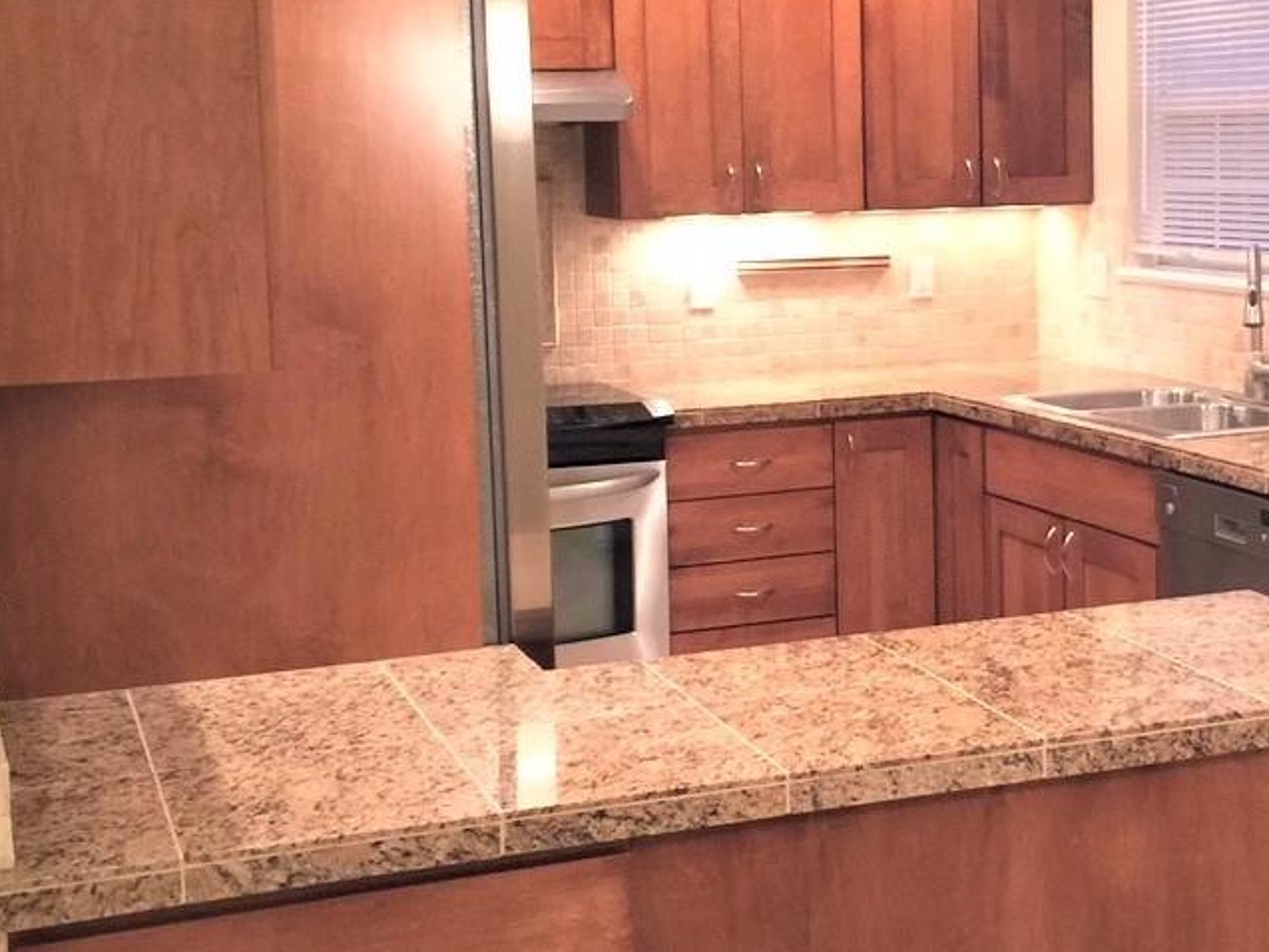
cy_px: 344
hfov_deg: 43.4
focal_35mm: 43
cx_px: 821
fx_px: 1577
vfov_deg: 33.4
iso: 100
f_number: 2.2
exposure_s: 1/15
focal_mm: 4.15
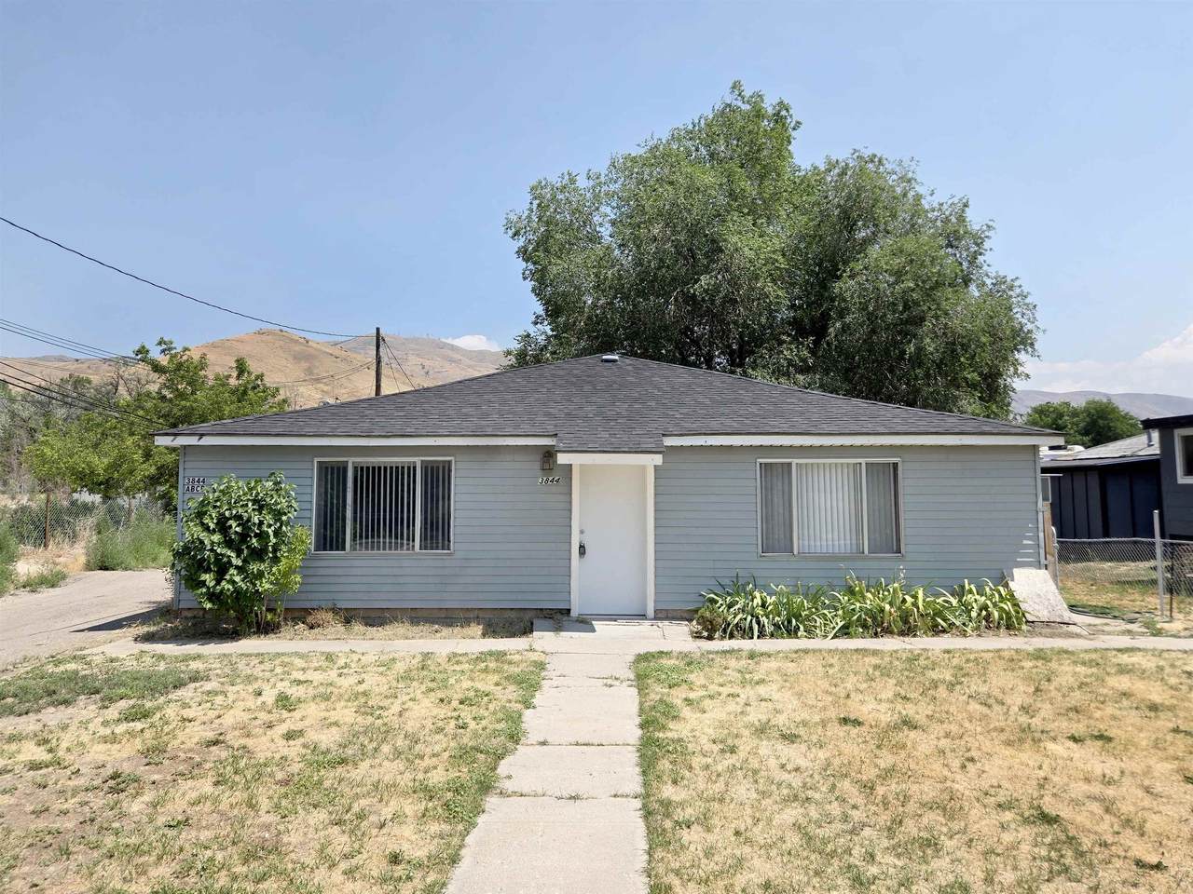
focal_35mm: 23
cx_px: 596
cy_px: 447
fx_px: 793
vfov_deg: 58.9
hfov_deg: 73.9
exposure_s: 1/2921
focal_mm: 5.4
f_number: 1.8
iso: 40
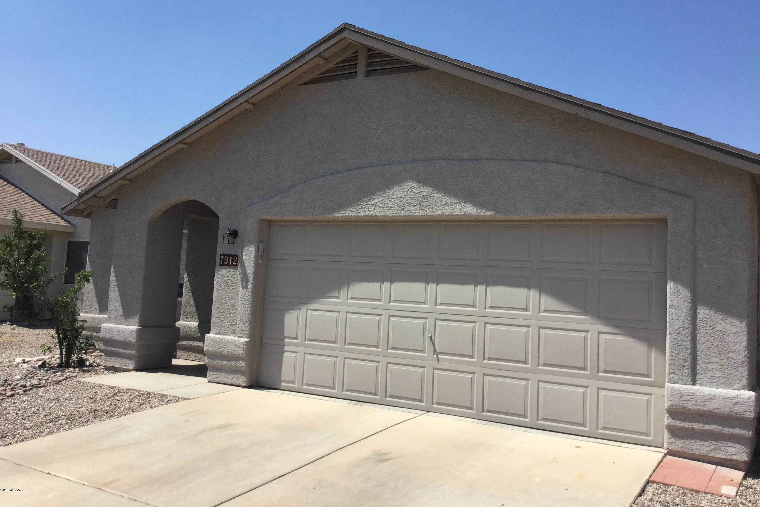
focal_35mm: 33
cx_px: 387
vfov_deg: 39.9
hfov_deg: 57.2
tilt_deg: +7.3
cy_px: 216
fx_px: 697
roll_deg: -4.2
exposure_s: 1/1538
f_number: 2.4
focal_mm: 3.3
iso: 25
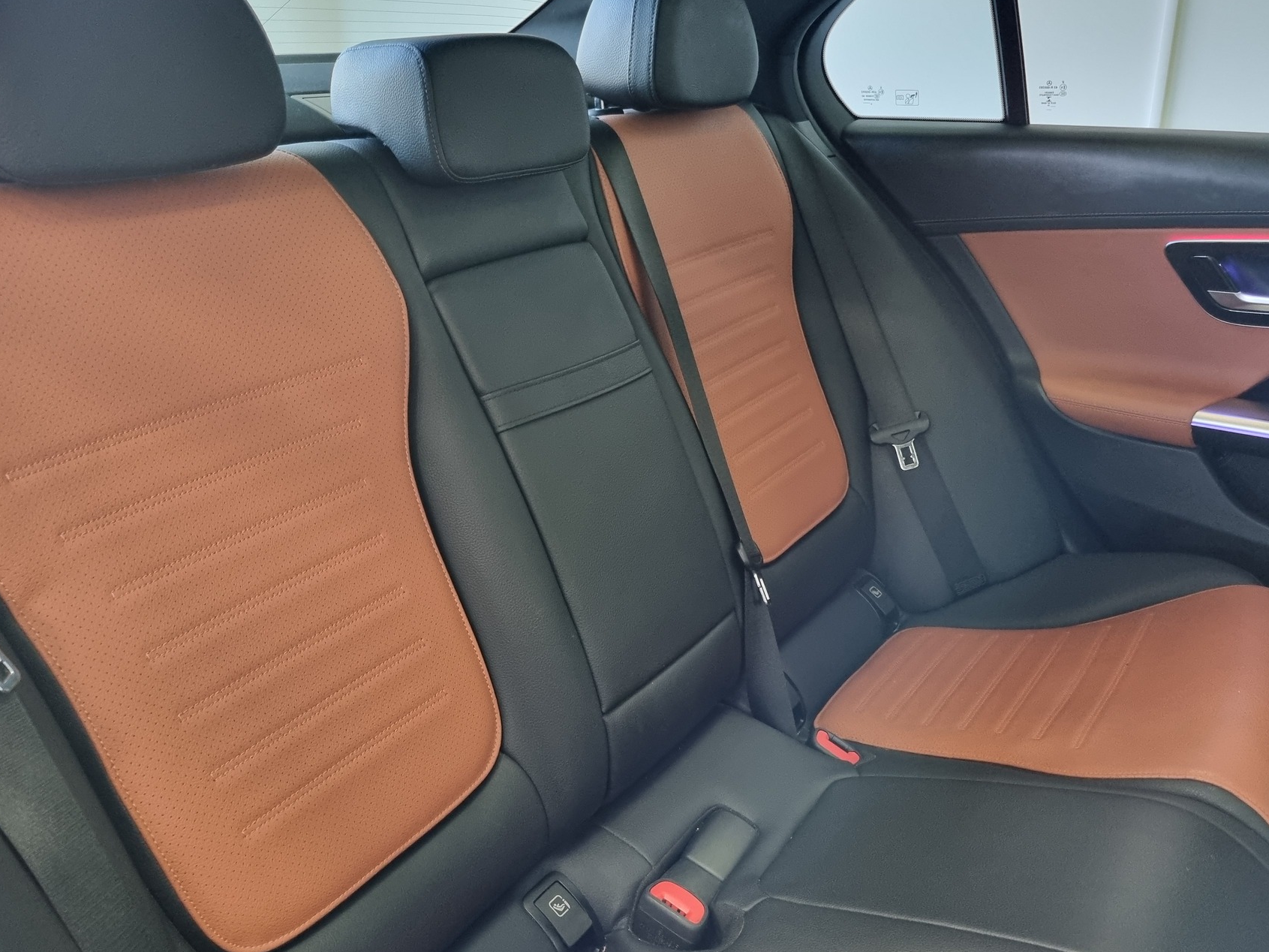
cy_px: 515
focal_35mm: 31
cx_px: 616
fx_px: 1136
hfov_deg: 58.3
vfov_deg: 45.4
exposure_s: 1/50
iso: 800
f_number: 1.8
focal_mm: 5.4
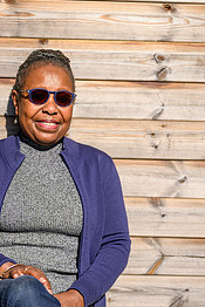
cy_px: 189
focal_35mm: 115
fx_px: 981
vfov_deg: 17.8
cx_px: 53
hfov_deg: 11.9
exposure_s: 1/4000
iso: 320
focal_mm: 67
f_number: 2.8
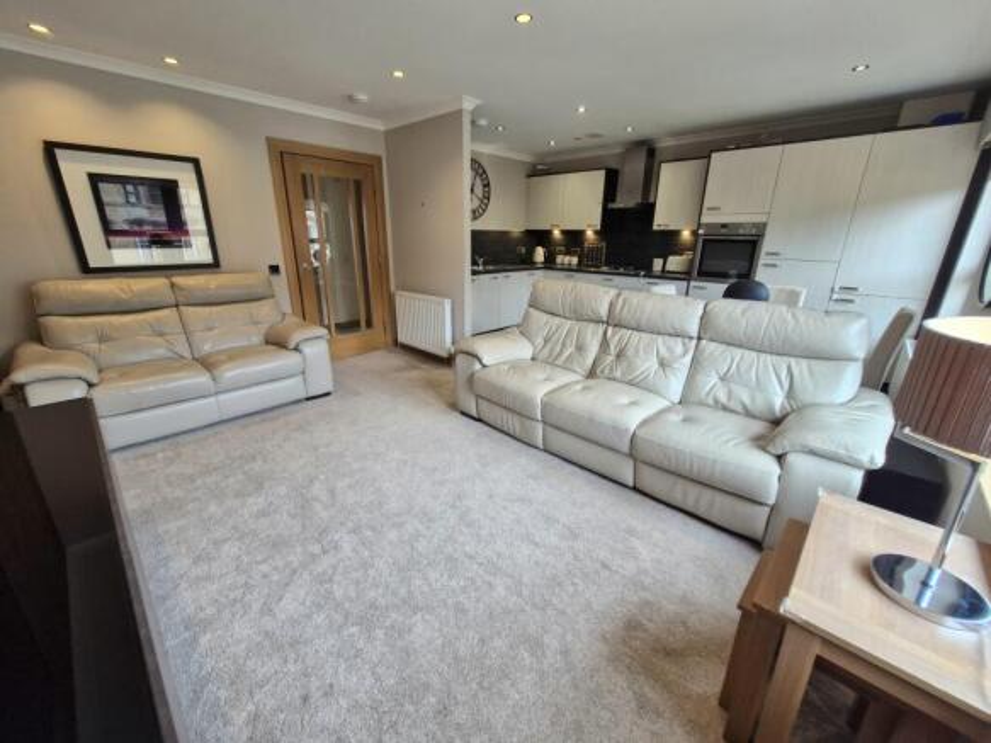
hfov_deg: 106.2
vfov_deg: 89.9
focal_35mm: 13
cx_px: 496
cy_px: 372
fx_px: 372
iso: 64
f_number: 2.2
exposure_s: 1/50
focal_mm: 1.74
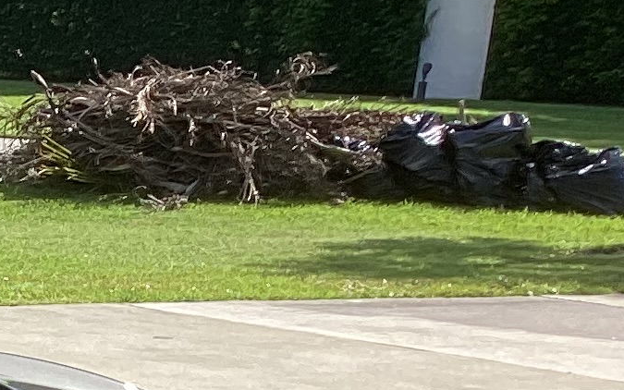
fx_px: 2704
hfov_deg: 11.5
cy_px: 992
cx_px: -720
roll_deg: +0.8
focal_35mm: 159
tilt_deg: -21.2
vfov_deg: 7.6
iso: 25
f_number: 2.4
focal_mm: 3.3
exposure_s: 1/463
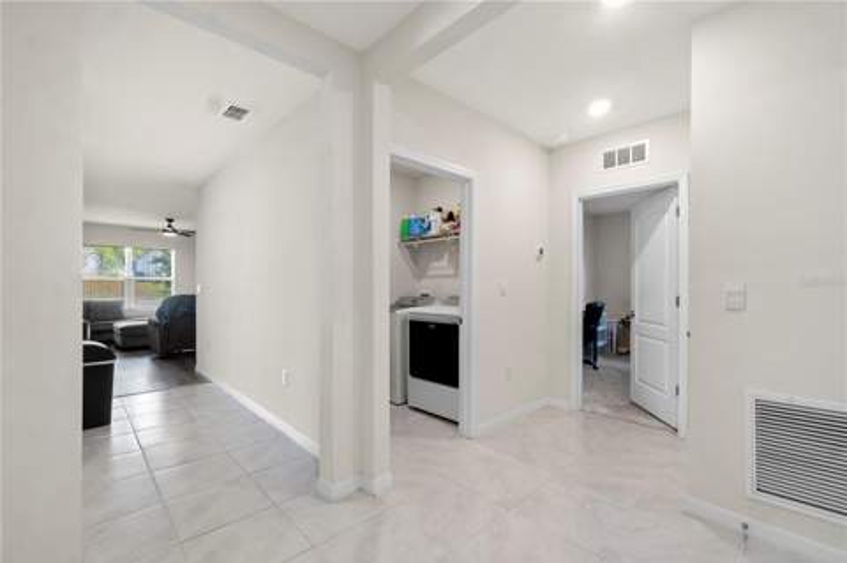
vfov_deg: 77.2
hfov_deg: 100.4
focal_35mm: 15
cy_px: 282
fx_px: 353
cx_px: 424
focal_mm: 10
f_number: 9
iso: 100
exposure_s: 1/4
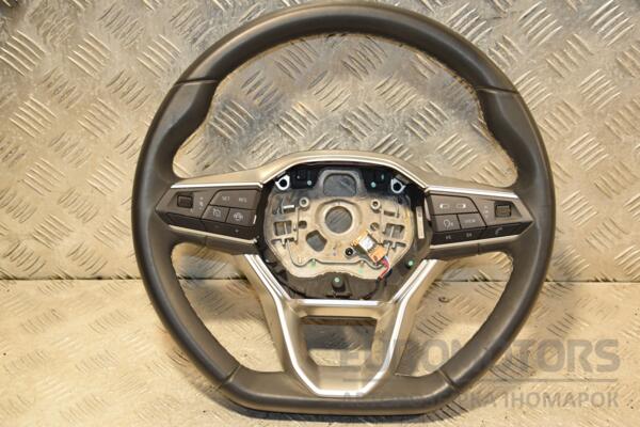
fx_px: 1067
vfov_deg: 22.6
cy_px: 214
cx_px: 320
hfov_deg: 33.4
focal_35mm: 60
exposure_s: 1/160
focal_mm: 40
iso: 800
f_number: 4.8
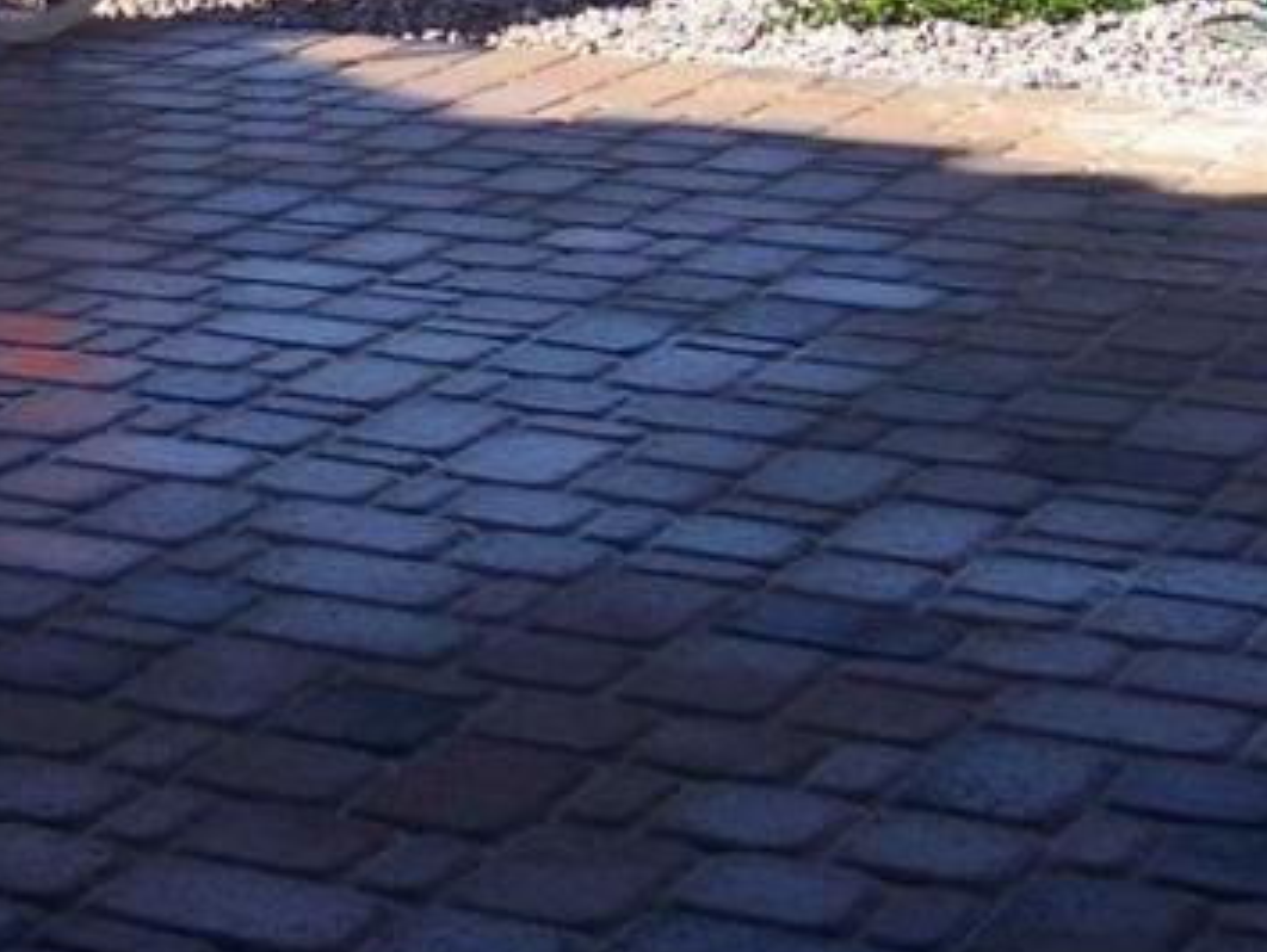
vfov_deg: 14.1
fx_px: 3809
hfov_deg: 18.2
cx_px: -93
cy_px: 79
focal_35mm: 104
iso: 80
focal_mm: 6.2
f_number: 2.8
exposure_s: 1/500
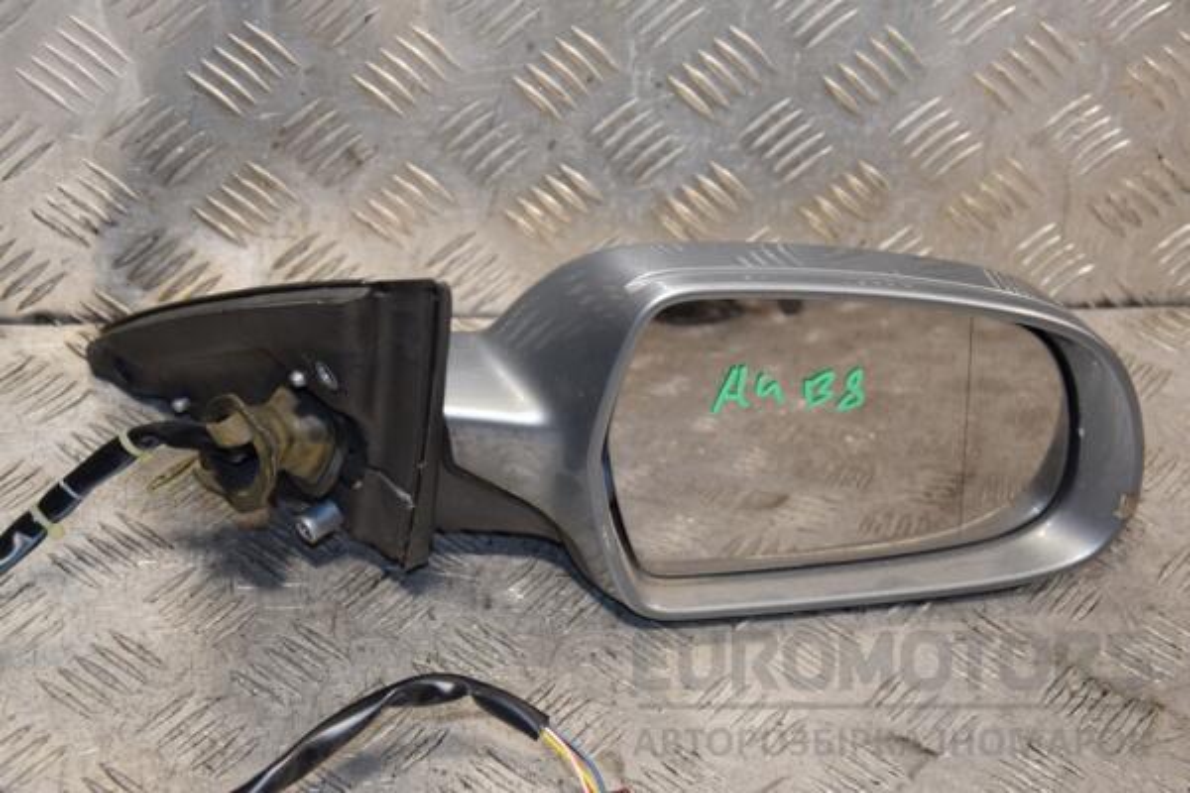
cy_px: 396
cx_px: 595
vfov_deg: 18.2
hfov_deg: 27.0
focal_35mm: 75
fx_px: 2479
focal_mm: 50
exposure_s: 1/160
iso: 800
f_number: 5
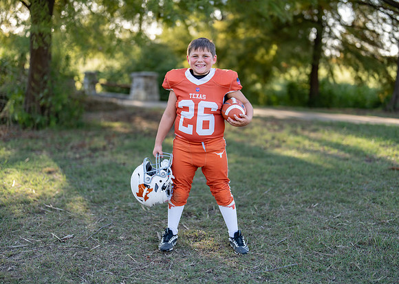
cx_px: 200
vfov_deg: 27.0
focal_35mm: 52
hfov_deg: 37.2
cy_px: 142
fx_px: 594
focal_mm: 50
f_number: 1.2
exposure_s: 1/1250
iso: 100
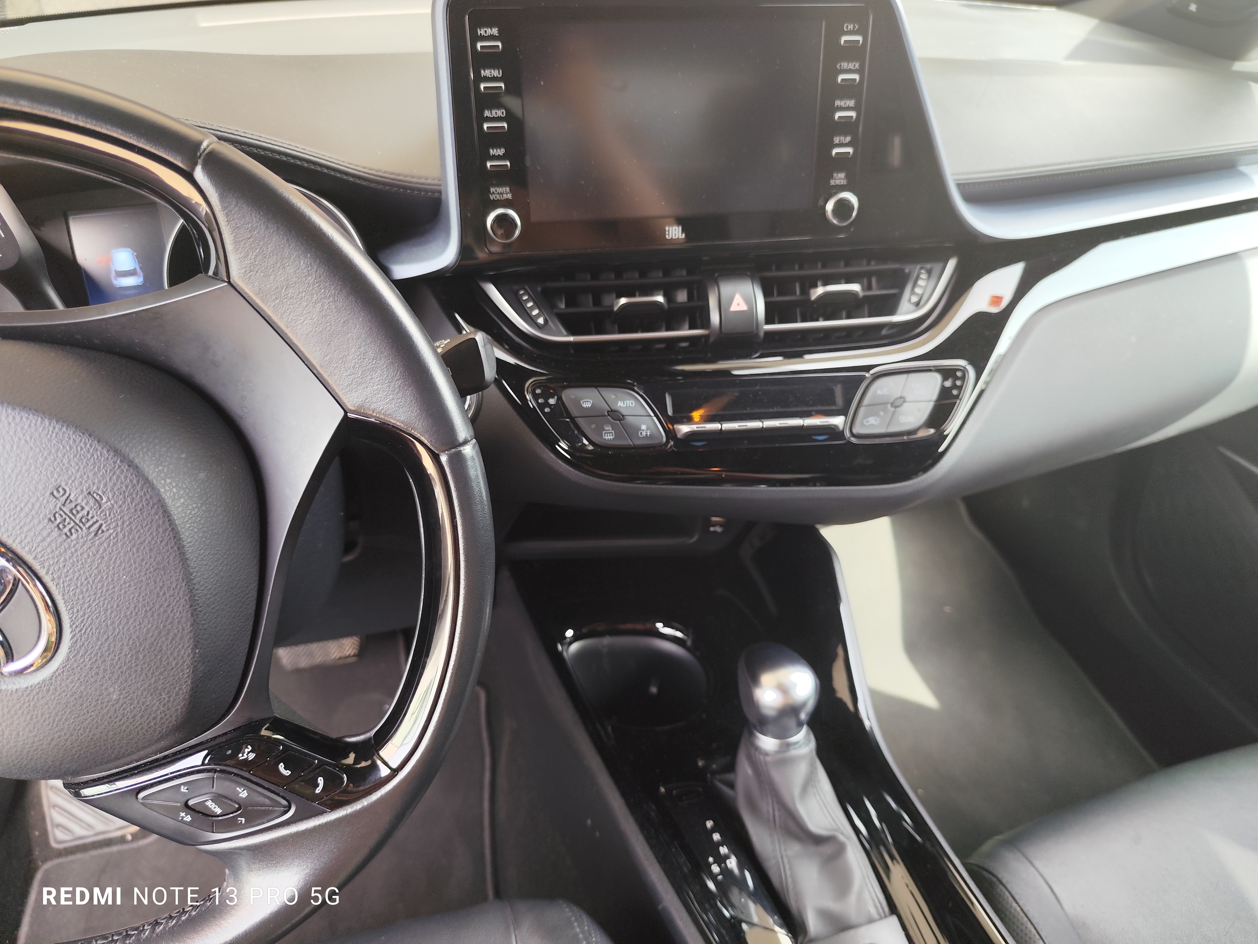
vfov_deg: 58.9
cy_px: 472
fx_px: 836
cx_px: 629
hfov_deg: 73.9
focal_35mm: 23
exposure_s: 1/100
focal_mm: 6.14
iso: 160
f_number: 1.65
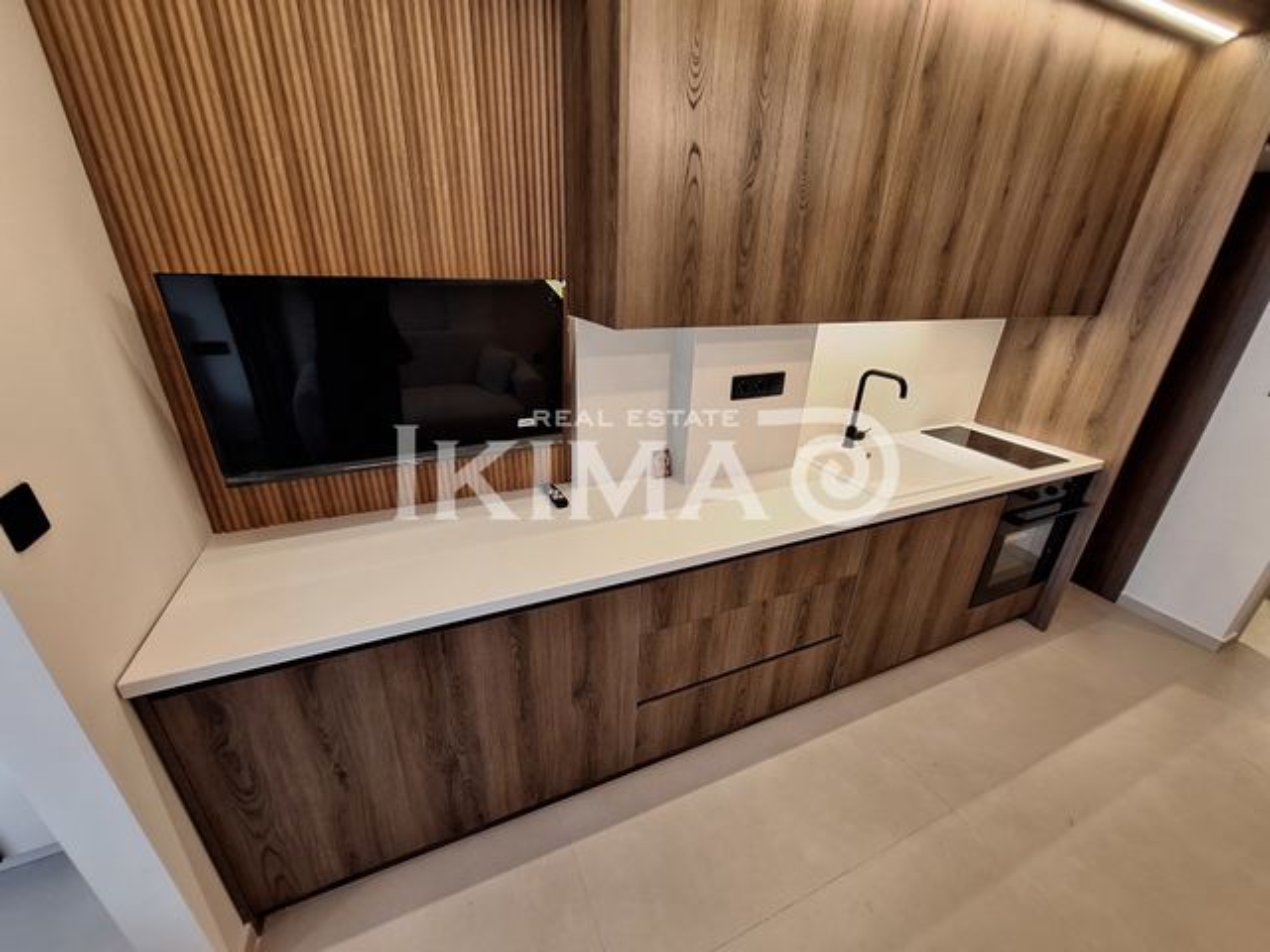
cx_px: 635
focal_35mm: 13
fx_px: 477
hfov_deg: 106.2
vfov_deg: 89.9
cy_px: 476
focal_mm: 1.74
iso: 125
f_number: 2.2
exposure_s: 1/40
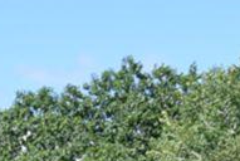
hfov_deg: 6.6
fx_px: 1883
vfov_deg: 4.6
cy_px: 532
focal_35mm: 282
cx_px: -481
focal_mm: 24
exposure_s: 1/320
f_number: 9
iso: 200
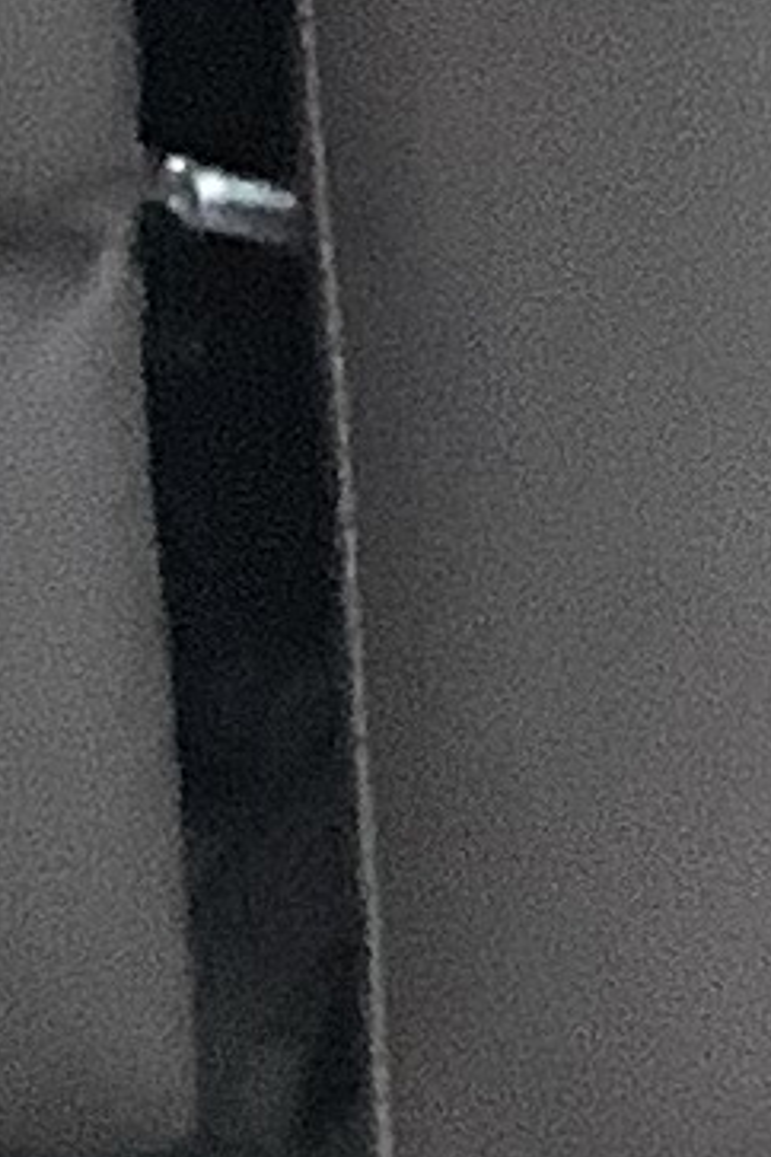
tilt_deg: -5.3
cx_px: 2049
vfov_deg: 6.7
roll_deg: +3.8
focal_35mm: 290
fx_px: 9316
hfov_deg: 4.6
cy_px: -1798
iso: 250
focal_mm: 3.3
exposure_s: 1/60
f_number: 2.4
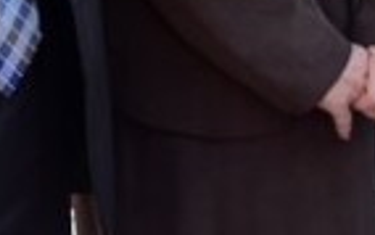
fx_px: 1391
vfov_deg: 8.7
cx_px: 71
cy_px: -352
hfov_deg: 15.3
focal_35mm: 136
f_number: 4.5
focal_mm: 18
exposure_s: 1/800
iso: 400
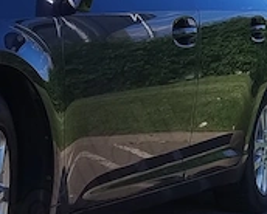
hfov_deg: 13.9
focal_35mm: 136
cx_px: -6
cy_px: 143
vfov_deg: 11.4
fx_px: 1076
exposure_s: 1/1380
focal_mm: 5.56
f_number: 1.8
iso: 100
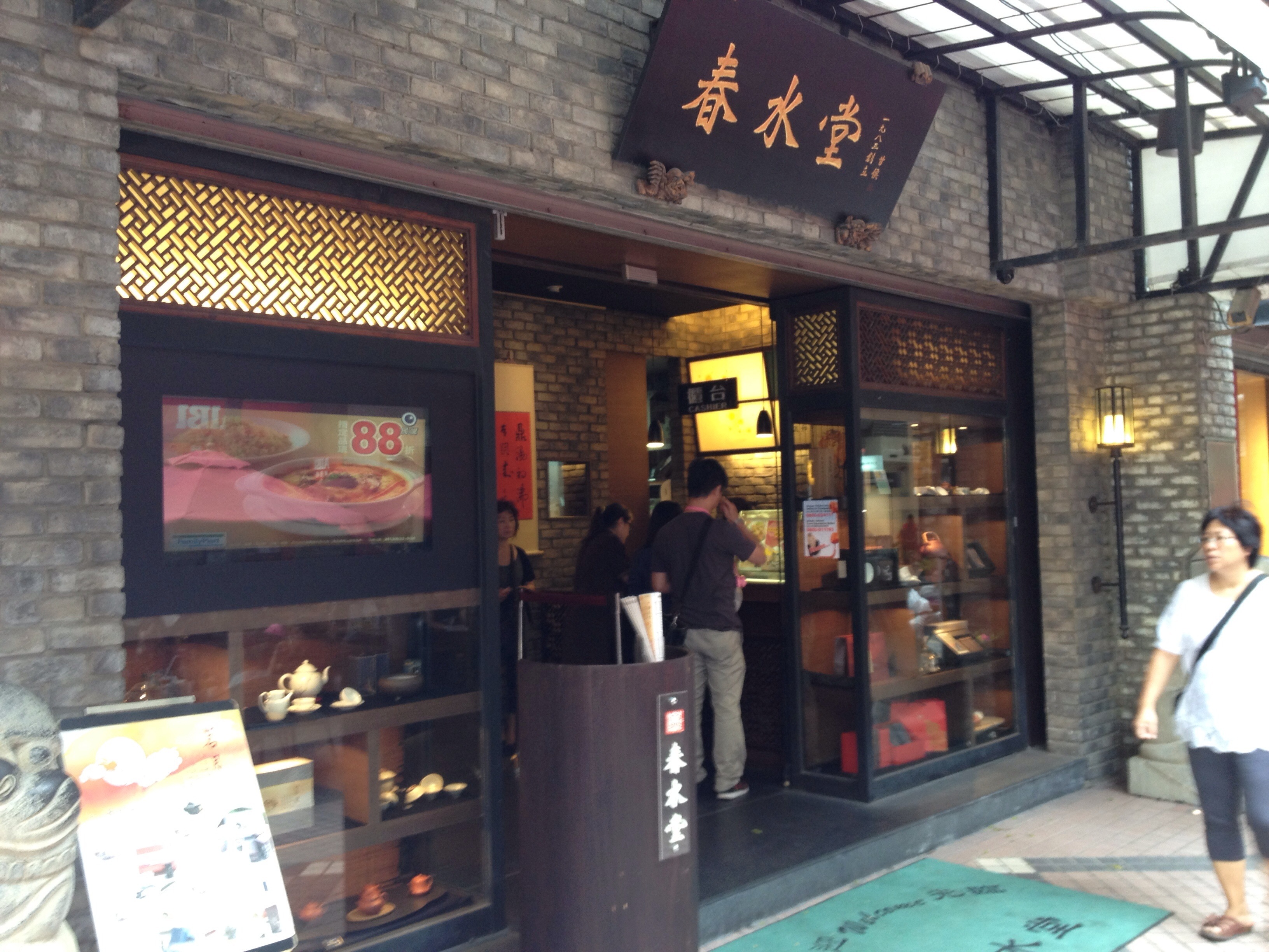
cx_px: 634
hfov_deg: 52.6
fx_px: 1283
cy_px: 476
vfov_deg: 40.7
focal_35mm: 35
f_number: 2.4
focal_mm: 4.28
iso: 80
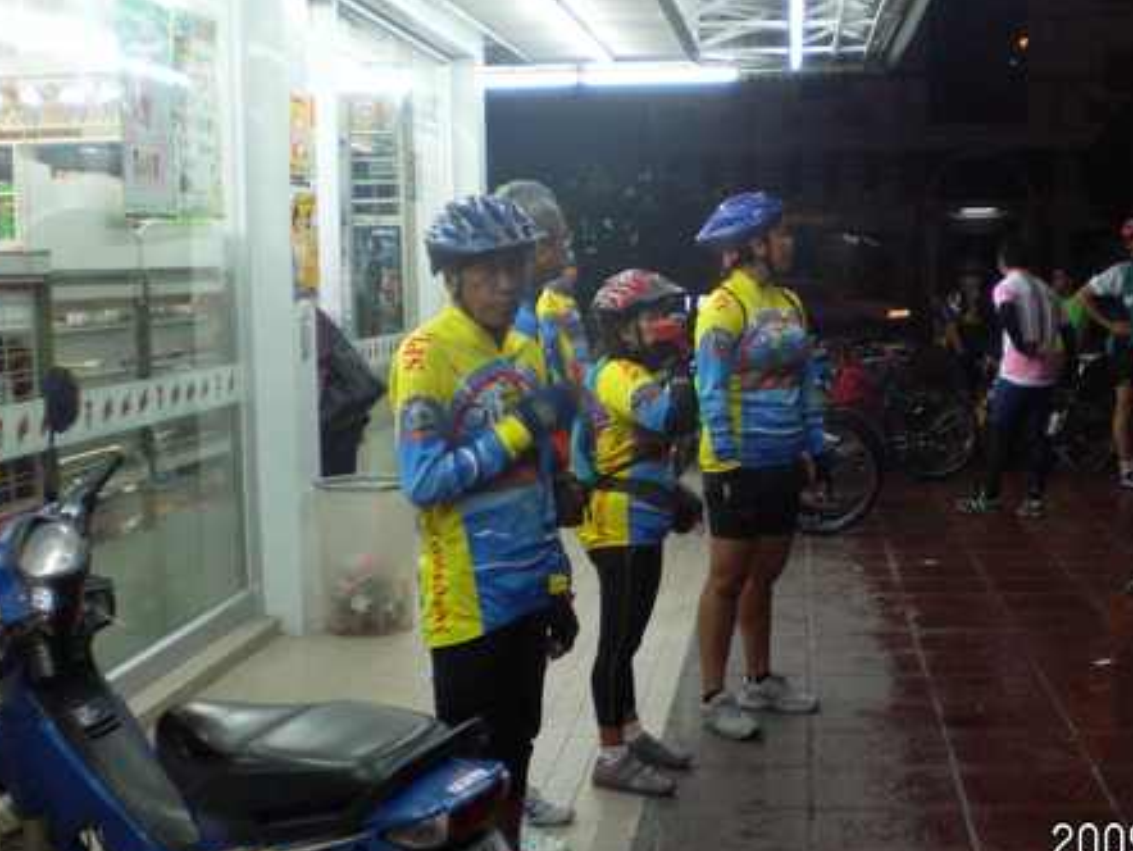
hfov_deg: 34.9
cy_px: 390
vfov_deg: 26.6
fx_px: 1801
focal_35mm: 55
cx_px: 618
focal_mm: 6.3
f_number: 3.1
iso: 200
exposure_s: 1/40
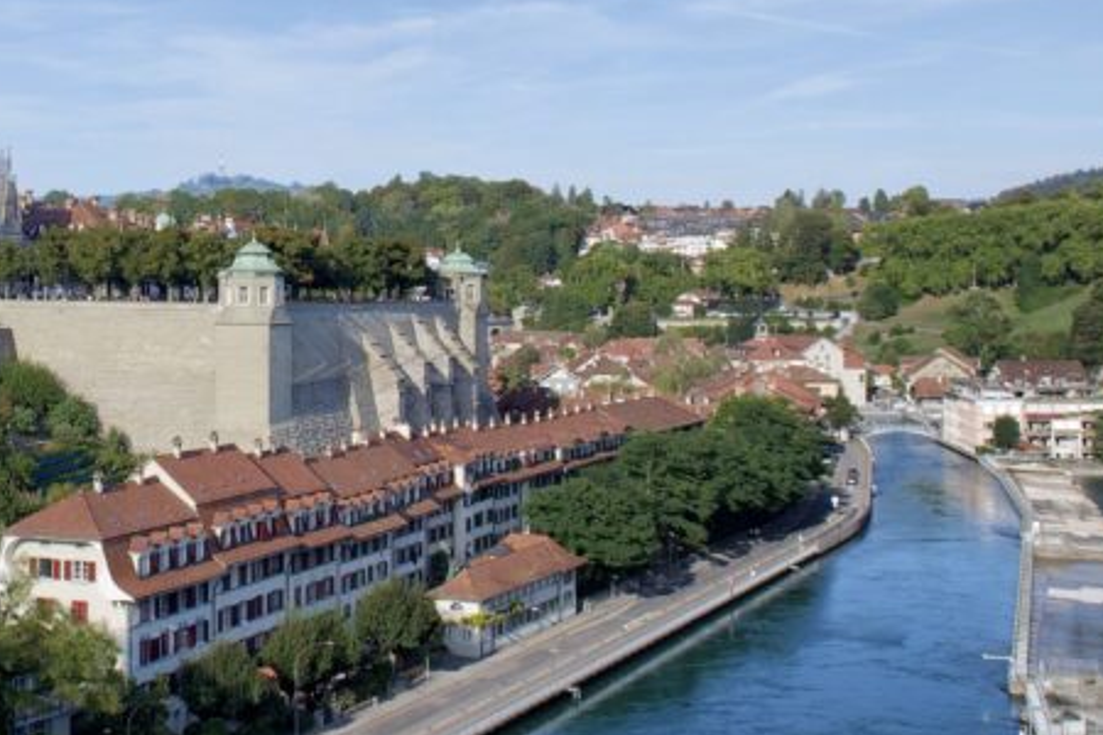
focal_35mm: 58
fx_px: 1777
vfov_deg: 23.0
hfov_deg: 33.3
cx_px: 196
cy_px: 130
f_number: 8
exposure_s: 1/200
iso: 100
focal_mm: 17
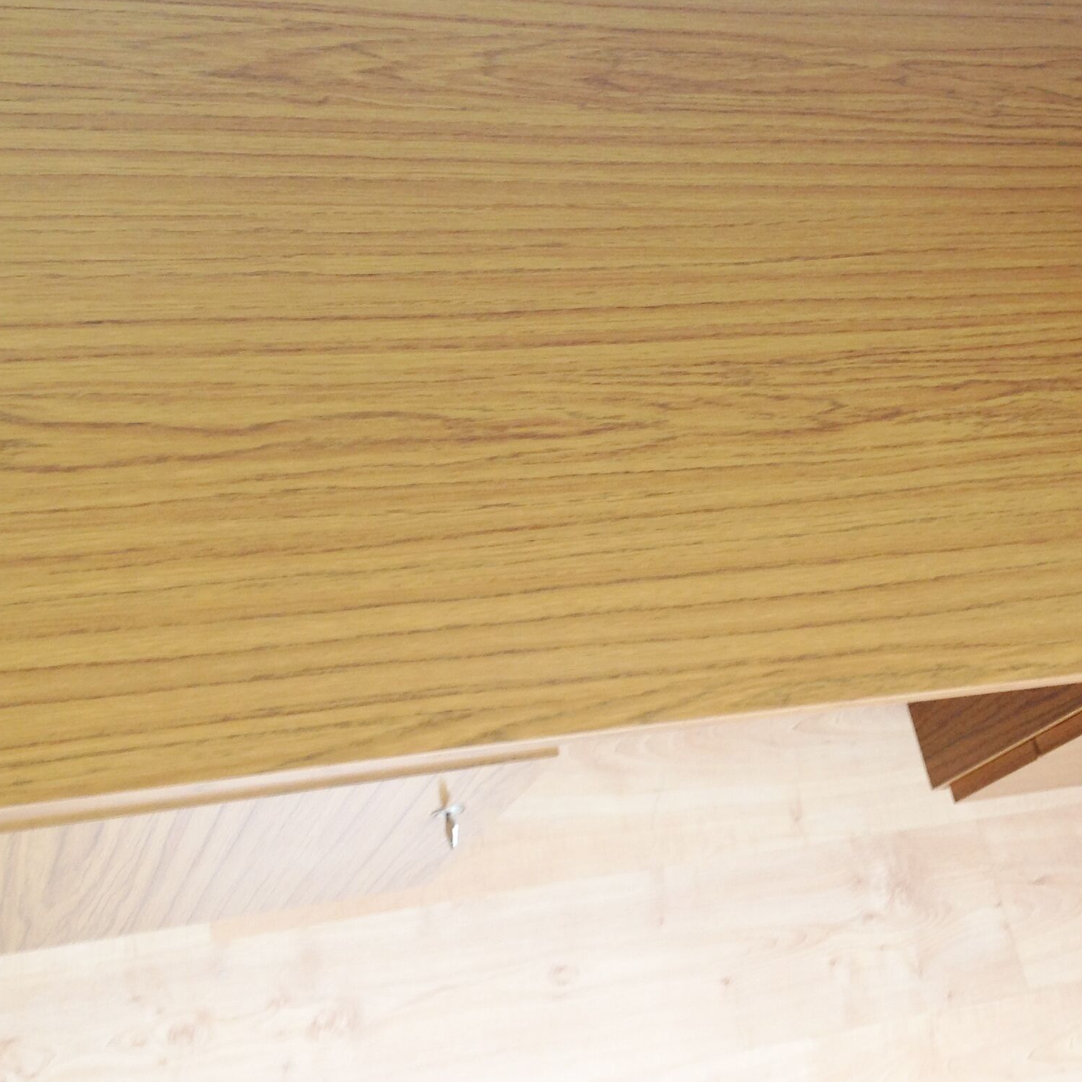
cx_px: 667
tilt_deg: -58.2
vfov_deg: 32.2
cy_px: 497
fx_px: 1874
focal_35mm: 53
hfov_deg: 32.1
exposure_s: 1/17
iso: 50
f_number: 2.4
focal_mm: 4.28
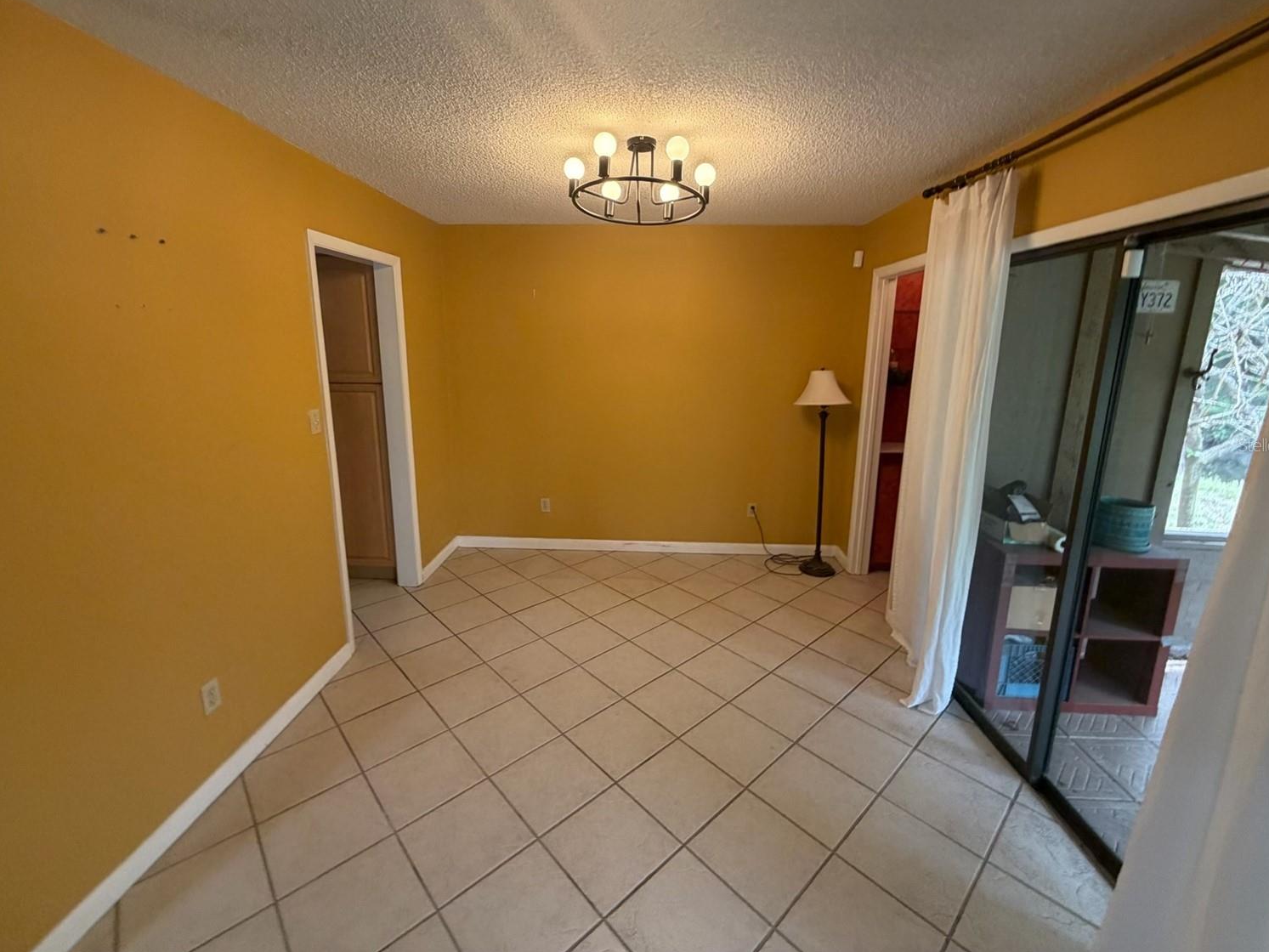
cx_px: 638
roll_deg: -2.7
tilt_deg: -8.0
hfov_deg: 98.2
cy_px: 445
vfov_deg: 81.6
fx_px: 550
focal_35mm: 15
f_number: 2.2
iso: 200
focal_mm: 2.22
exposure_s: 1/60
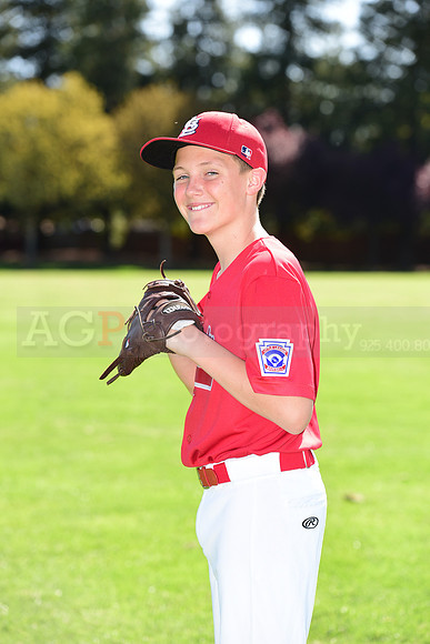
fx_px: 2417
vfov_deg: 15.2
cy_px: 322
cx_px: 215
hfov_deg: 10.2
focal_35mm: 135
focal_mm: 135
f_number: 4.5
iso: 125
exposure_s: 1/320
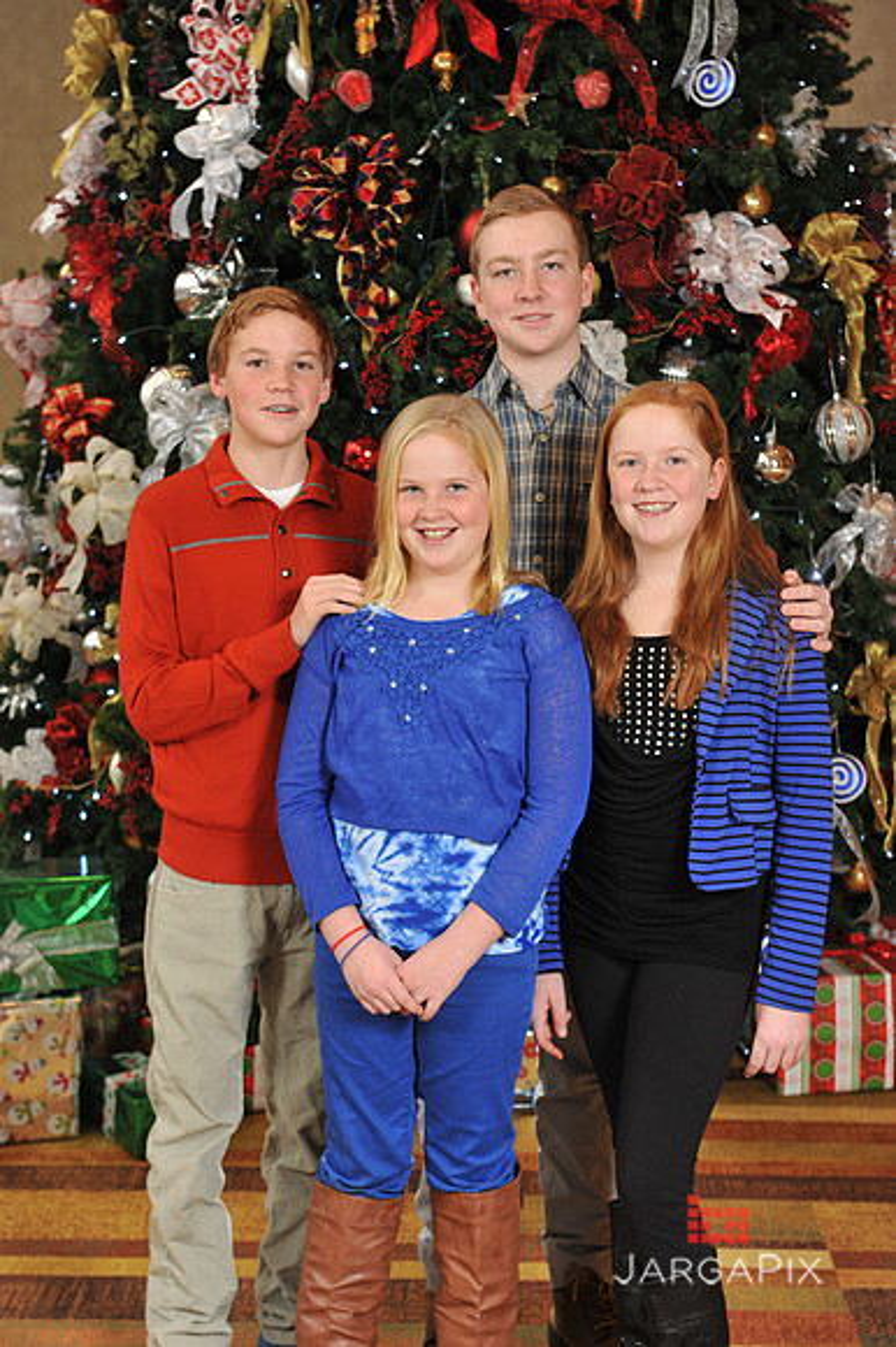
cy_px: 674
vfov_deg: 32.4
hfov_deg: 21.9
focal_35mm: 62
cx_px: 448
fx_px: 2317
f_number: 6.3
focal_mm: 62
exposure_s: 1/125
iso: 1600
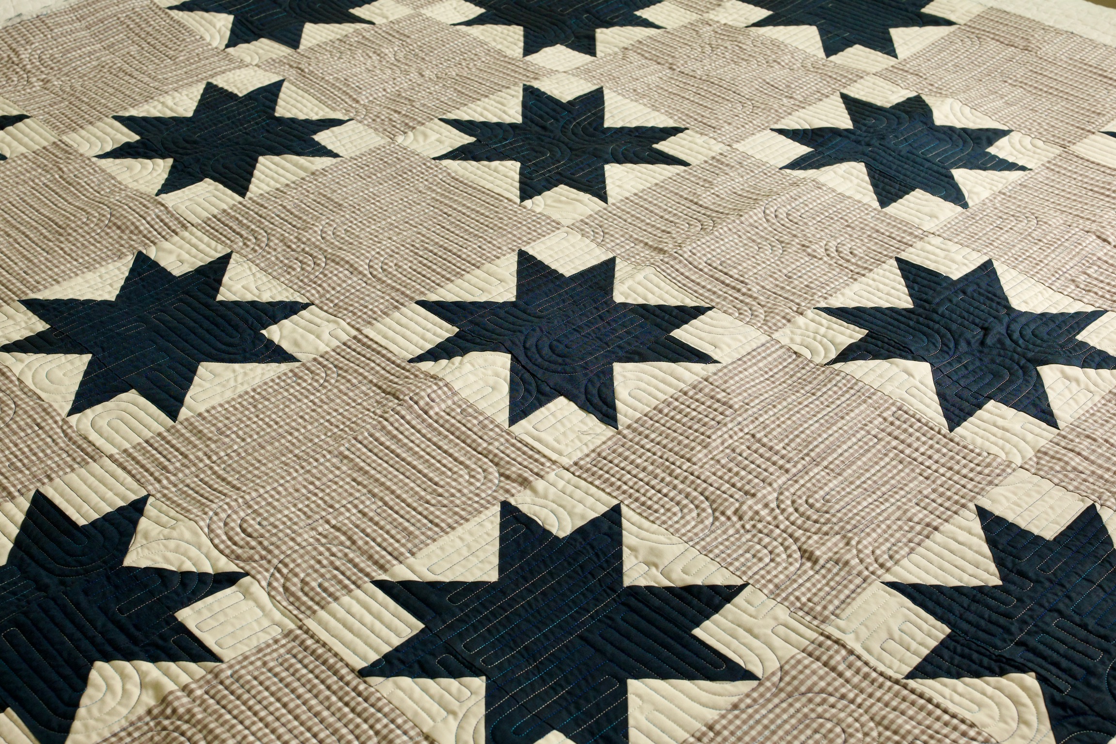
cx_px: 558
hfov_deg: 47.9
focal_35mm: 40
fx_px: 1255
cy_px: 372
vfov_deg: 33.0
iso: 400
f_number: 6.3
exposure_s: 1/100
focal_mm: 27
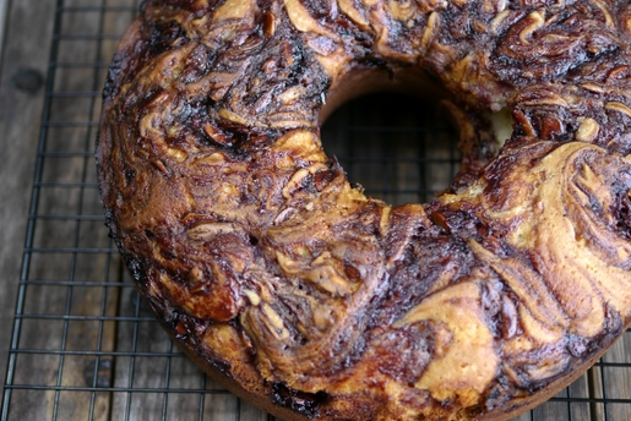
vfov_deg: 23.4
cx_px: 300
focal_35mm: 58
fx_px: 1017
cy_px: 221
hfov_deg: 34.5
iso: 100
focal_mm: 25
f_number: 1.6
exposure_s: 1/160
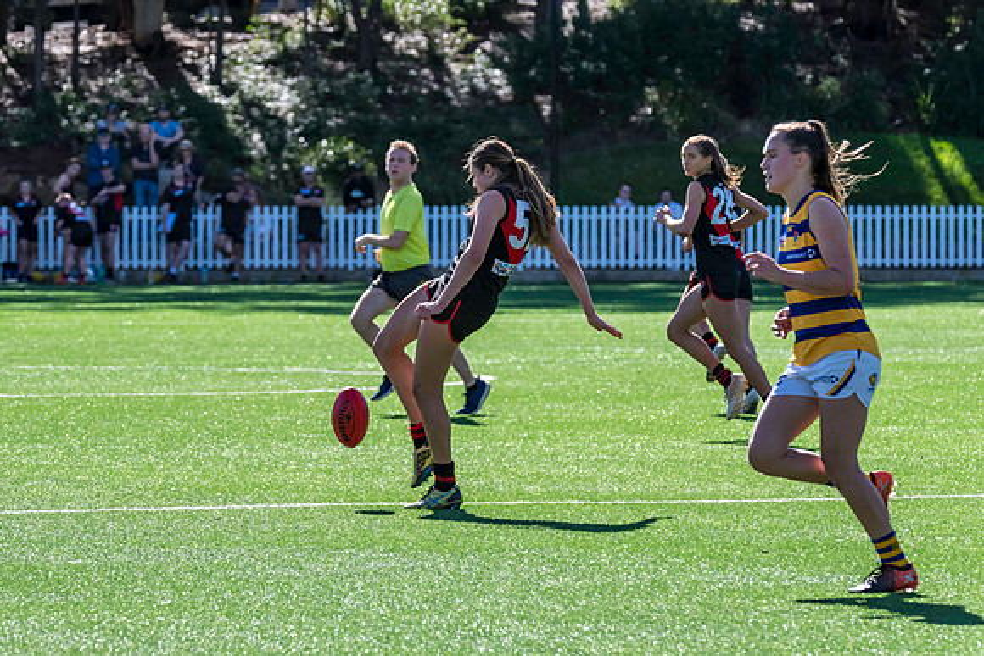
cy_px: 264
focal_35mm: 310
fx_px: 8487
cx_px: 378
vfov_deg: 4.4
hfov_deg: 6.6
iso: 800
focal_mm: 250
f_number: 8
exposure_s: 1/1600
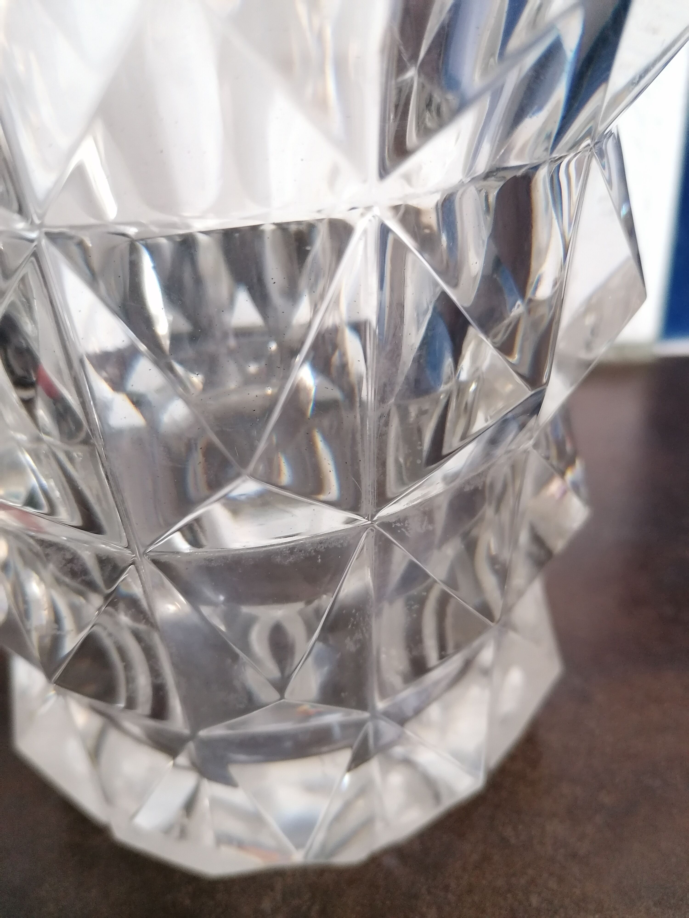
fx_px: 717
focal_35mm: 27
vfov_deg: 65.3
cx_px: 344
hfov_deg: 51.4
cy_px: 459
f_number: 1.8
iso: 640
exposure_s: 1/20
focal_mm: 4.75
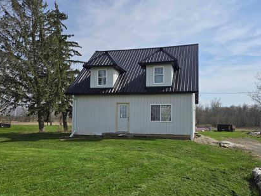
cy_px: 109
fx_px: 211
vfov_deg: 49.6
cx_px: 147
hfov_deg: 63.2
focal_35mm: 28
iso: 25
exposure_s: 1/3026
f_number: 1.8
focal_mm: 5.4
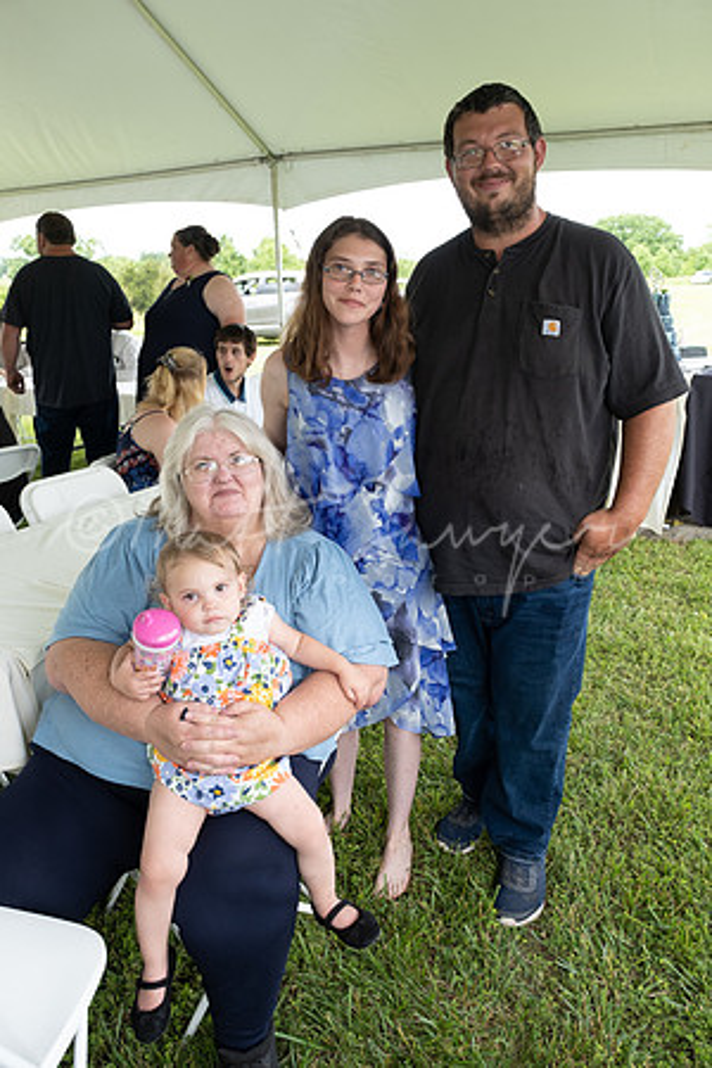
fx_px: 801
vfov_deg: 67.4
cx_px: 356
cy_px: 534
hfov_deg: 47.9
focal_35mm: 27
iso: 500
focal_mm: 18.2
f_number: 4
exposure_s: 1/250
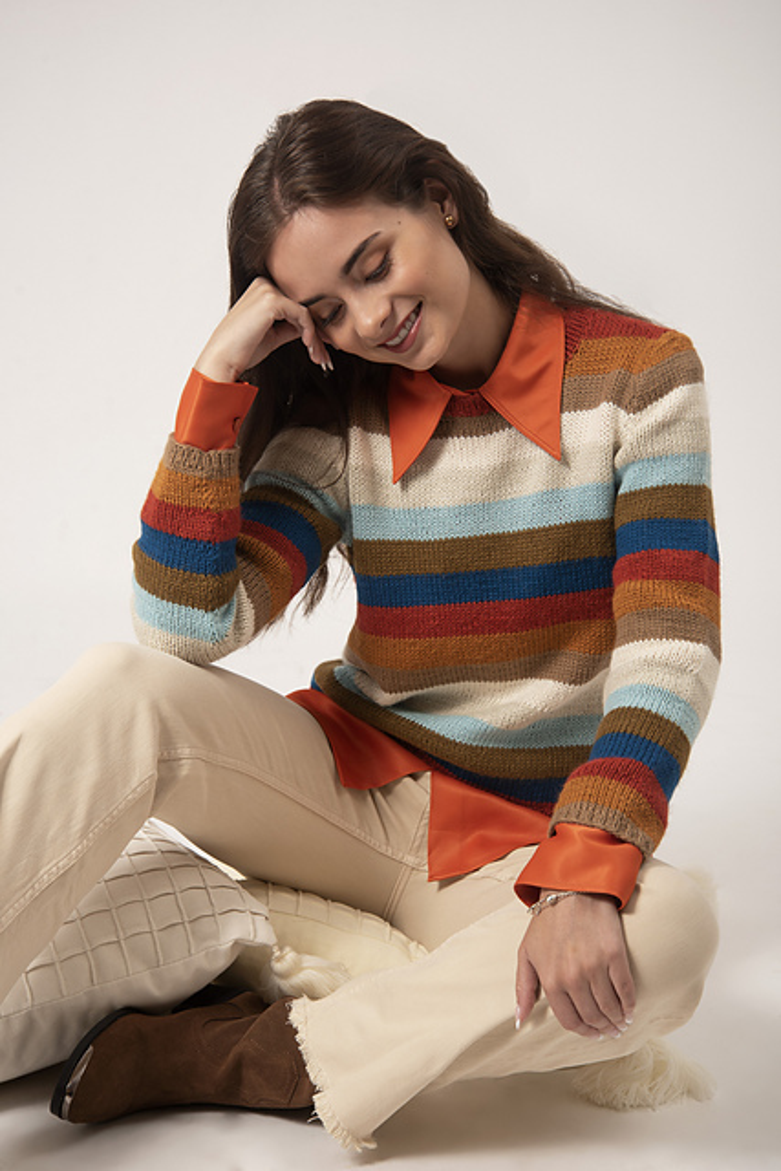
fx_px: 2439
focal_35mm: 75
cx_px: 390
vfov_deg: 27.0
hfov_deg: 18.2
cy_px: 586
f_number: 8
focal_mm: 75
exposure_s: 1/160
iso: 160
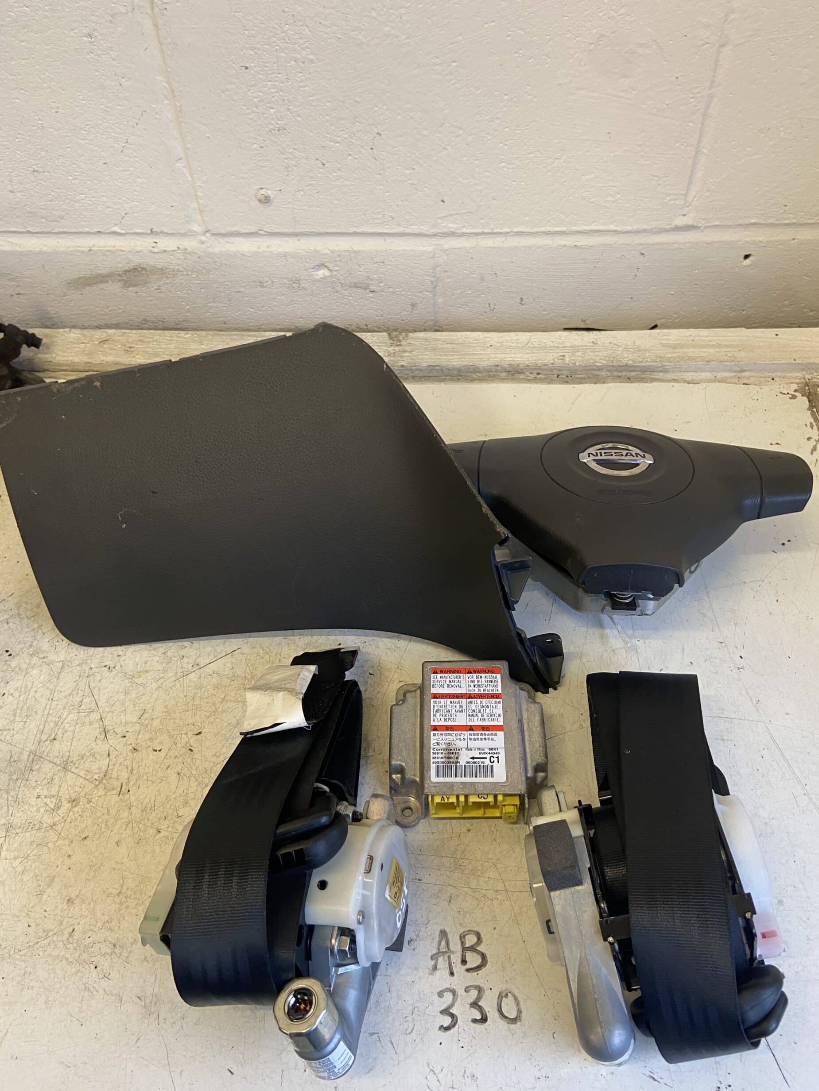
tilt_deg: -49.8
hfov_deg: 51.4
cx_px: 418
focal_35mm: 27
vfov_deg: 65.3
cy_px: 550
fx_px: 852
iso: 125
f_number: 1.8
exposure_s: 1/50
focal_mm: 4.25
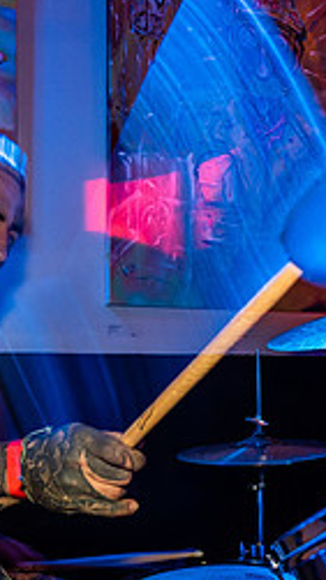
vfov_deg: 45.2
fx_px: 677
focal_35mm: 44
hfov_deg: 26.9
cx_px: 227
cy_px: 418
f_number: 2.8
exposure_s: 1/10
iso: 320
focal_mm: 14
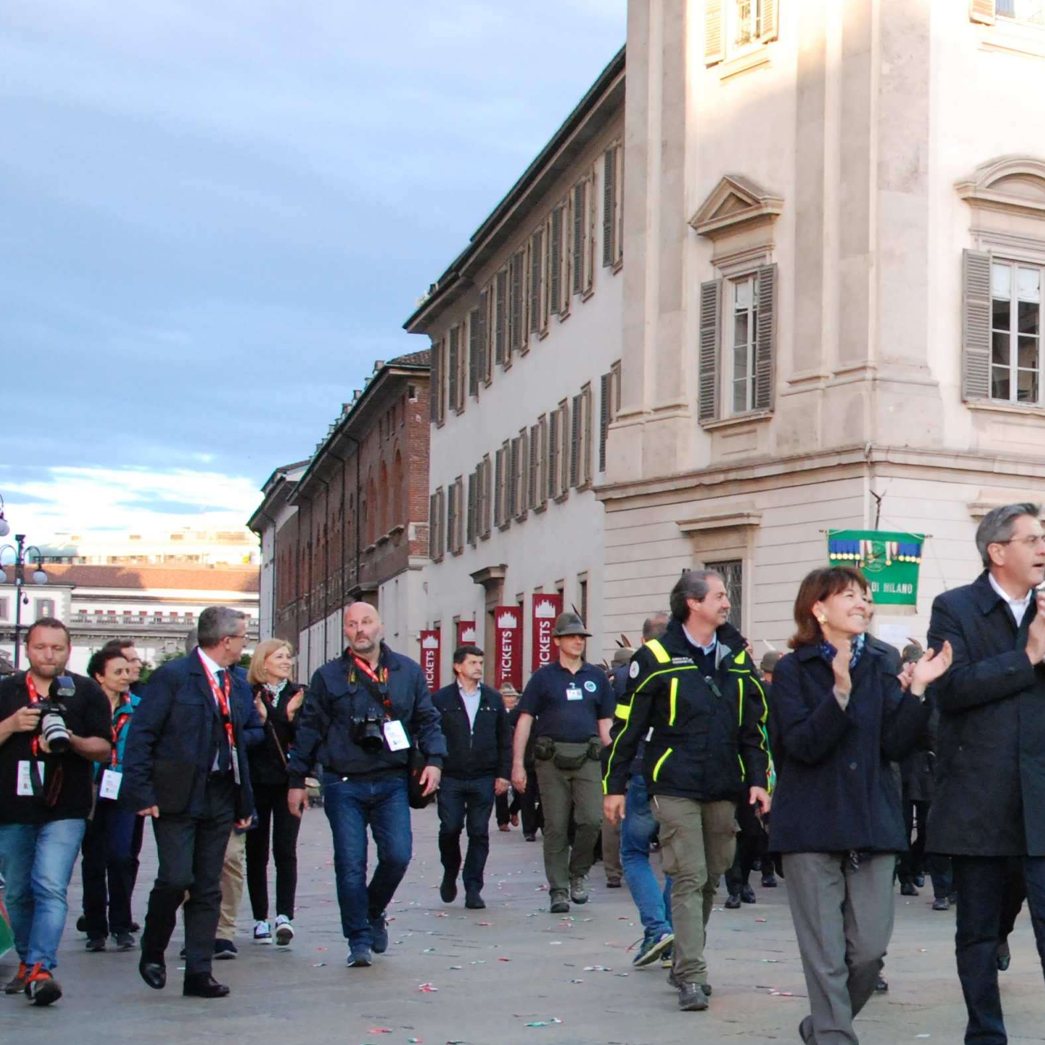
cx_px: 1180
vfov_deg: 23.0
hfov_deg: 21.7
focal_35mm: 75
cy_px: 650
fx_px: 2562
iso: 1000
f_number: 6.3
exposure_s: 1/160
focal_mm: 24
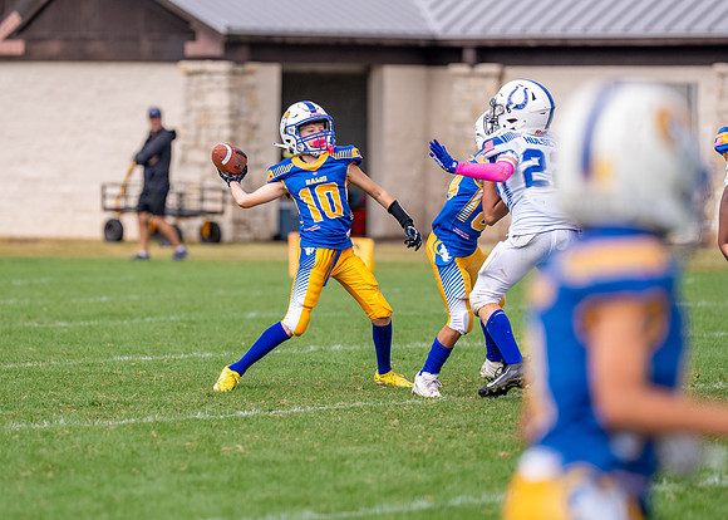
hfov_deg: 6.5
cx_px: 281
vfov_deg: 4.6
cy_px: 224
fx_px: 6442
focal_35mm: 312
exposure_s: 1/2500
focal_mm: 200
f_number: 2.8
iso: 250
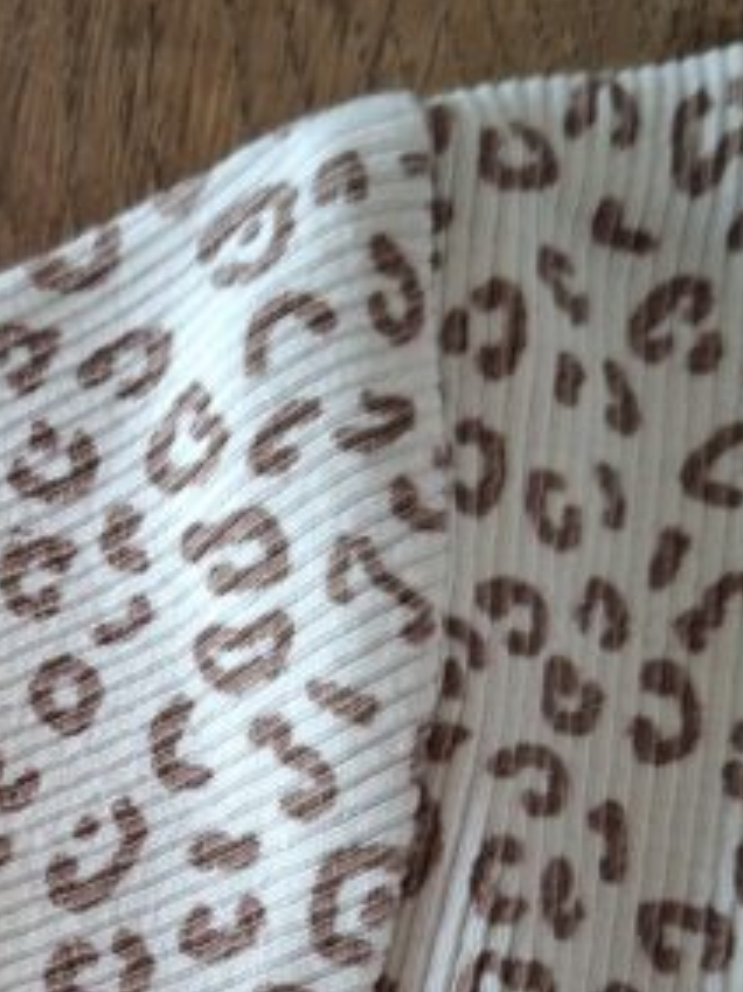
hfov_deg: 21.1
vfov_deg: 28.7
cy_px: 880
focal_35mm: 65
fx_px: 1862
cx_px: -133
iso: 320
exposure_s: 1/50
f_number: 1.8
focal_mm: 5.54
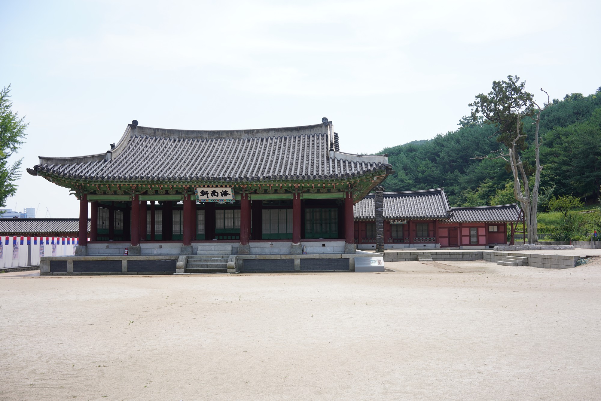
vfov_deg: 37.9
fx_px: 584
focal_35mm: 35
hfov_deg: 54.4
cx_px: 300
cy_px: 200
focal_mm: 35
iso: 200
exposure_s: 1/125
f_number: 11
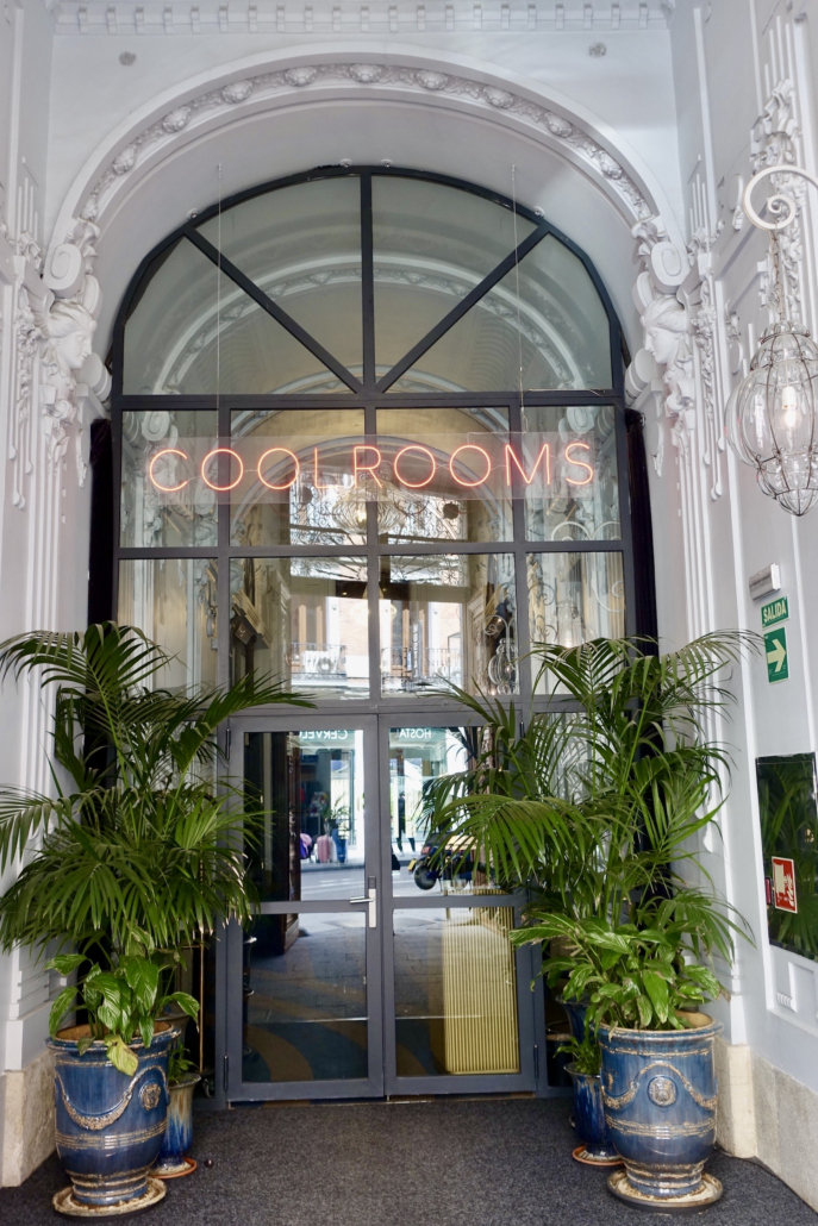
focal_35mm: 30
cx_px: 409
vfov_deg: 61.9
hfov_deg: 43.6
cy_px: 613
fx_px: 1022
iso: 125
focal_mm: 11.12
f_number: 2.8
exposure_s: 1/30
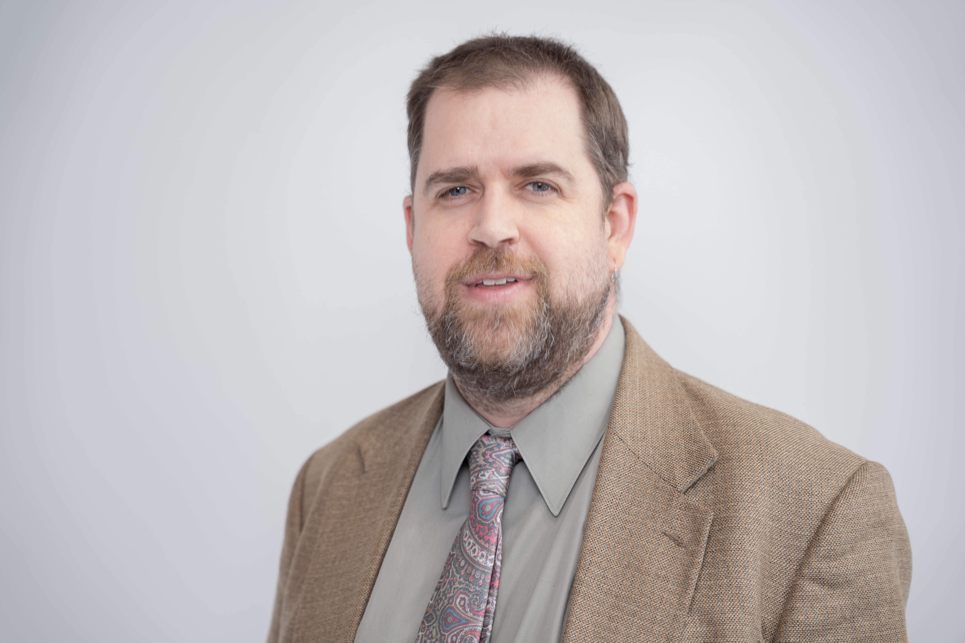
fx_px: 1876
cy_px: 322
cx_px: 482
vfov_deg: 19.5
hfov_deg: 28.8
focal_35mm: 70
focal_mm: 70
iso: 160
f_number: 2.8
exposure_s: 1/13
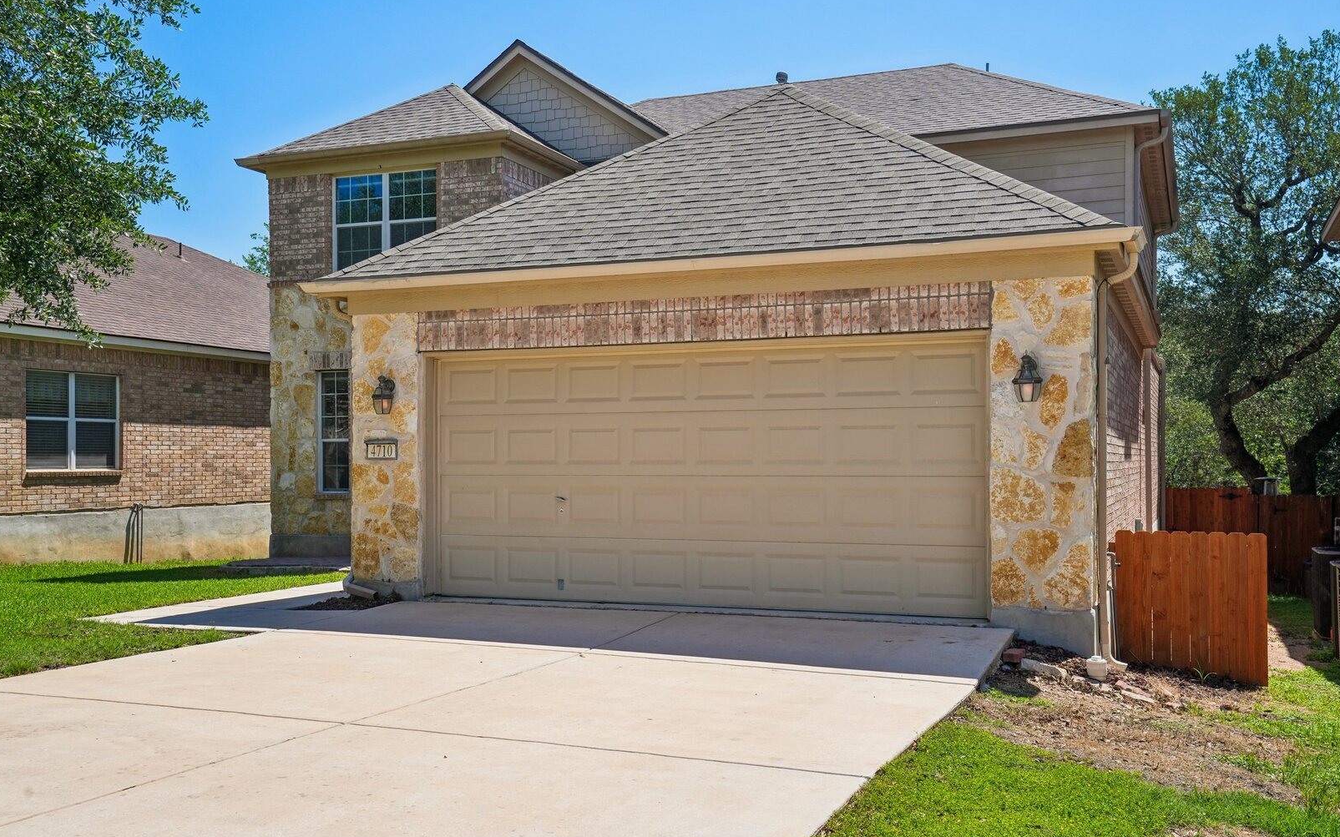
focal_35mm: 36
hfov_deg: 54.0
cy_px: 401
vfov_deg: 35.3
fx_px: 1315
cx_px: 671
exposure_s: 1/500
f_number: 8
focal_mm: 35
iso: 200
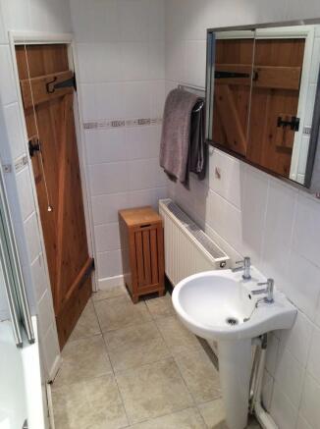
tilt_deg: -22.0
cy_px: 214
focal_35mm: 32
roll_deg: +0.0
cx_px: 160
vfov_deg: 56.9
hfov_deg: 44.0
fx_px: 396
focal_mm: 3.3
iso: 64
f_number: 2.4
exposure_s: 1/24
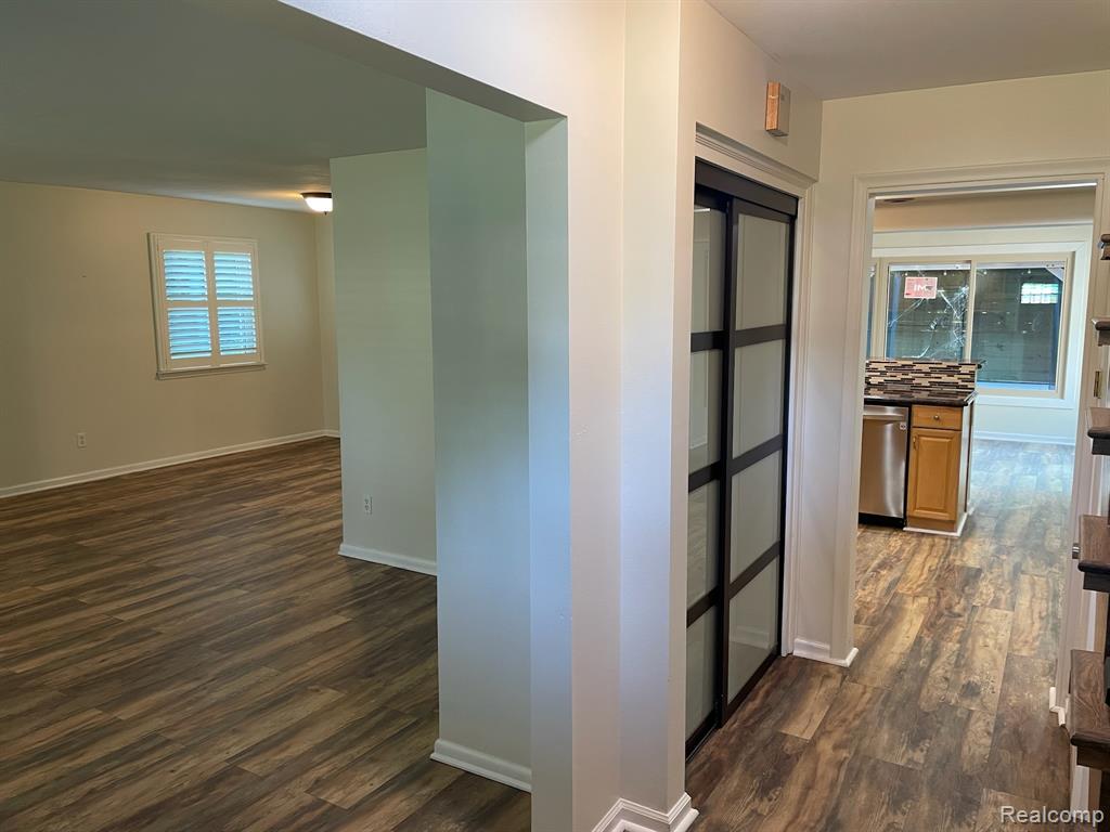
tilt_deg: -6.8
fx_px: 834
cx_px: 555
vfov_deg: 53.1
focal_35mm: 26
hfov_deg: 67.3
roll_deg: -0.8
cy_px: 416
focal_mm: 4.2
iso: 125
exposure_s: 1/60
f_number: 1.6
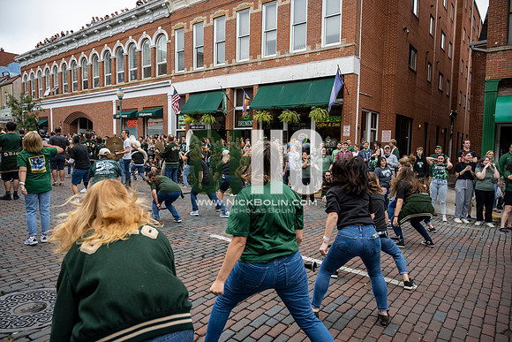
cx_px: 256
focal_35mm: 24
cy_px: 171
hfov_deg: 73.7
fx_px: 341
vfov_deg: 53.2
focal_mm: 24
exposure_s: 1/1600
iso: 1000
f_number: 4
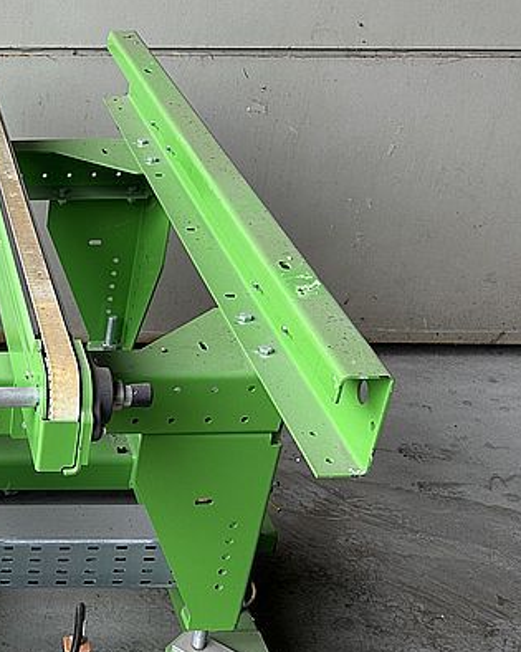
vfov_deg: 30.9
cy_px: 493
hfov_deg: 22.9
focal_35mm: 60
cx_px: -139
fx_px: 1157
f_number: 1.78
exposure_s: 1/121
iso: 125
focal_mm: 6.86
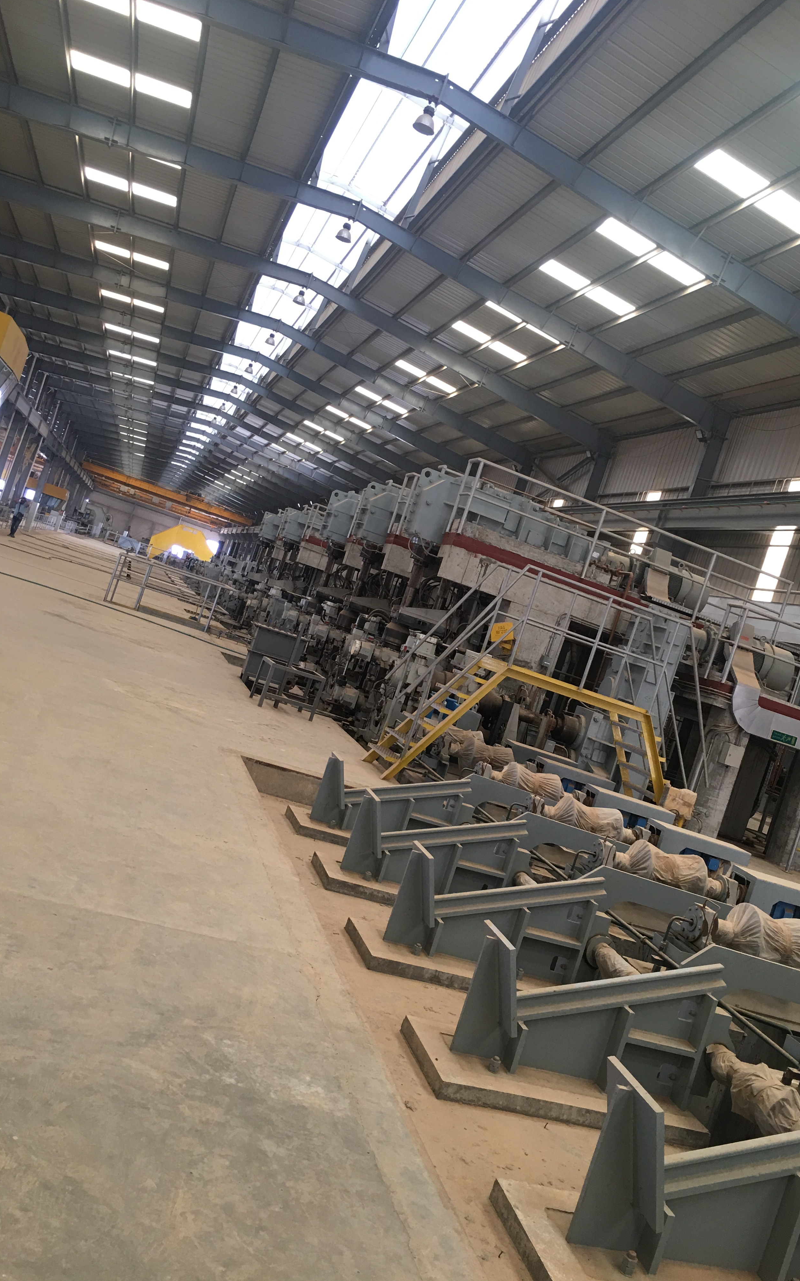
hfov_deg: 40.5
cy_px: 639
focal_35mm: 31
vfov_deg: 61.2
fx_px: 1081
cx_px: 460
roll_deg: -19.4
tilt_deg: +2.5
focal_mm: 4.15
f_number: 2.2
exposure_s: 1/33
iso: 32
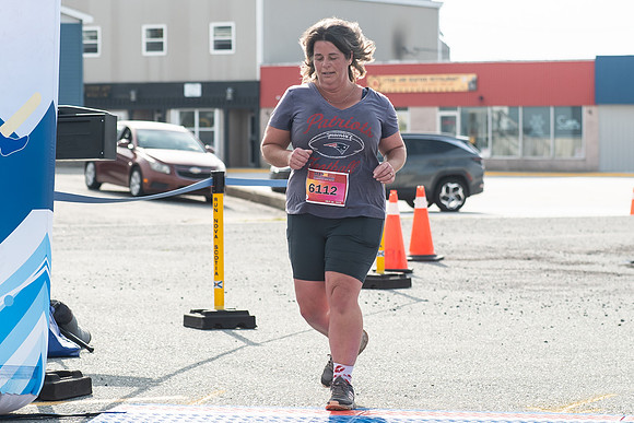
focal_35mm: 149
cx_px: 317
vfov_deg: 9.2
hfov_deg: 13.8
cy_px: 134
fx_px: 2617
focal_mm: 78
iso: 250
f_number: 4.5
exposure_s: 1/2000
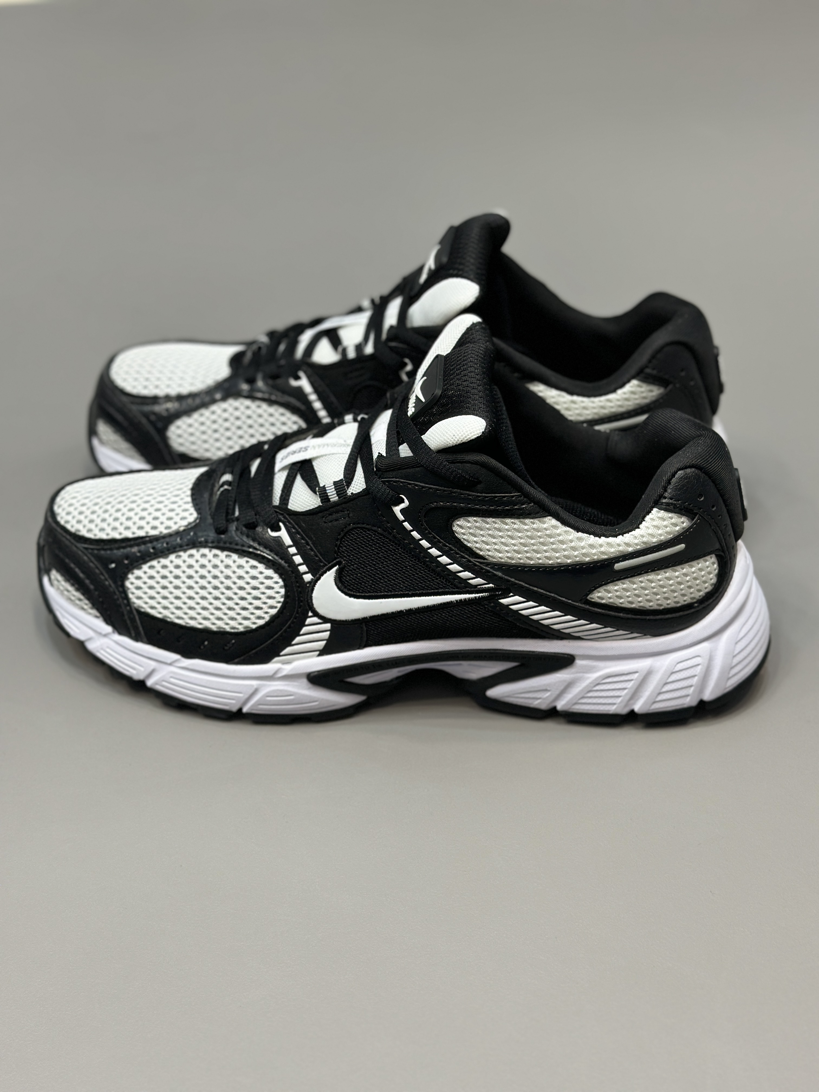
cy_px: 546
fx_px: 1514
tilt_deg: -39.9
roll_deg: -1.8
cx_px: 410
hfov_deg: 30.3
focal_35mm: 48
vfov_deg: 39.7
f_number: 1.78
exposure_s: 1/100
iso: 80
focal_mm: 6.86
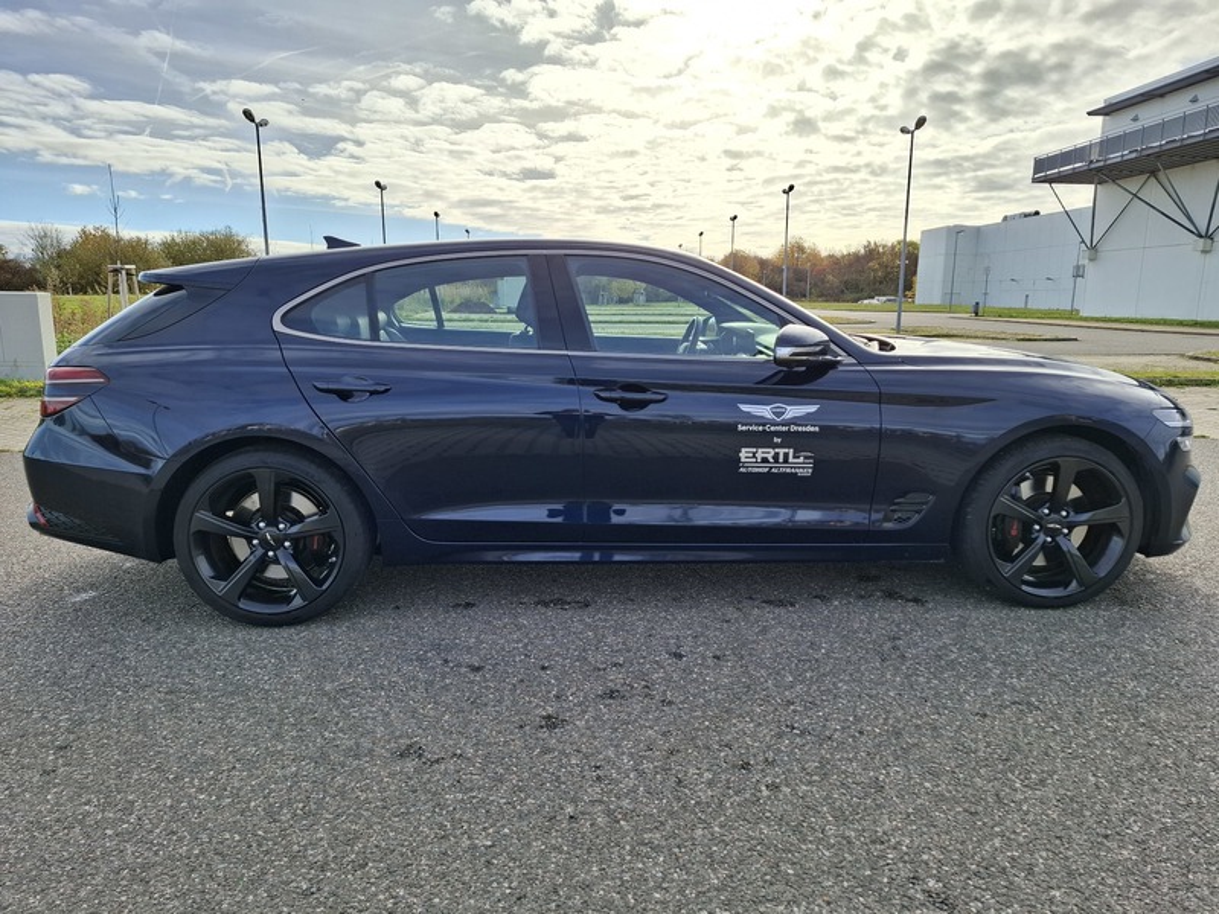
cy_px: 457
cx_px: 610
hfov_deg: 73.9
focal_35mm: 23
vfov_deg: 58.9
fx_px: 810
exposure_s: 1/907
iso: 50
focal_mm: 5.54
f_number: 1.8
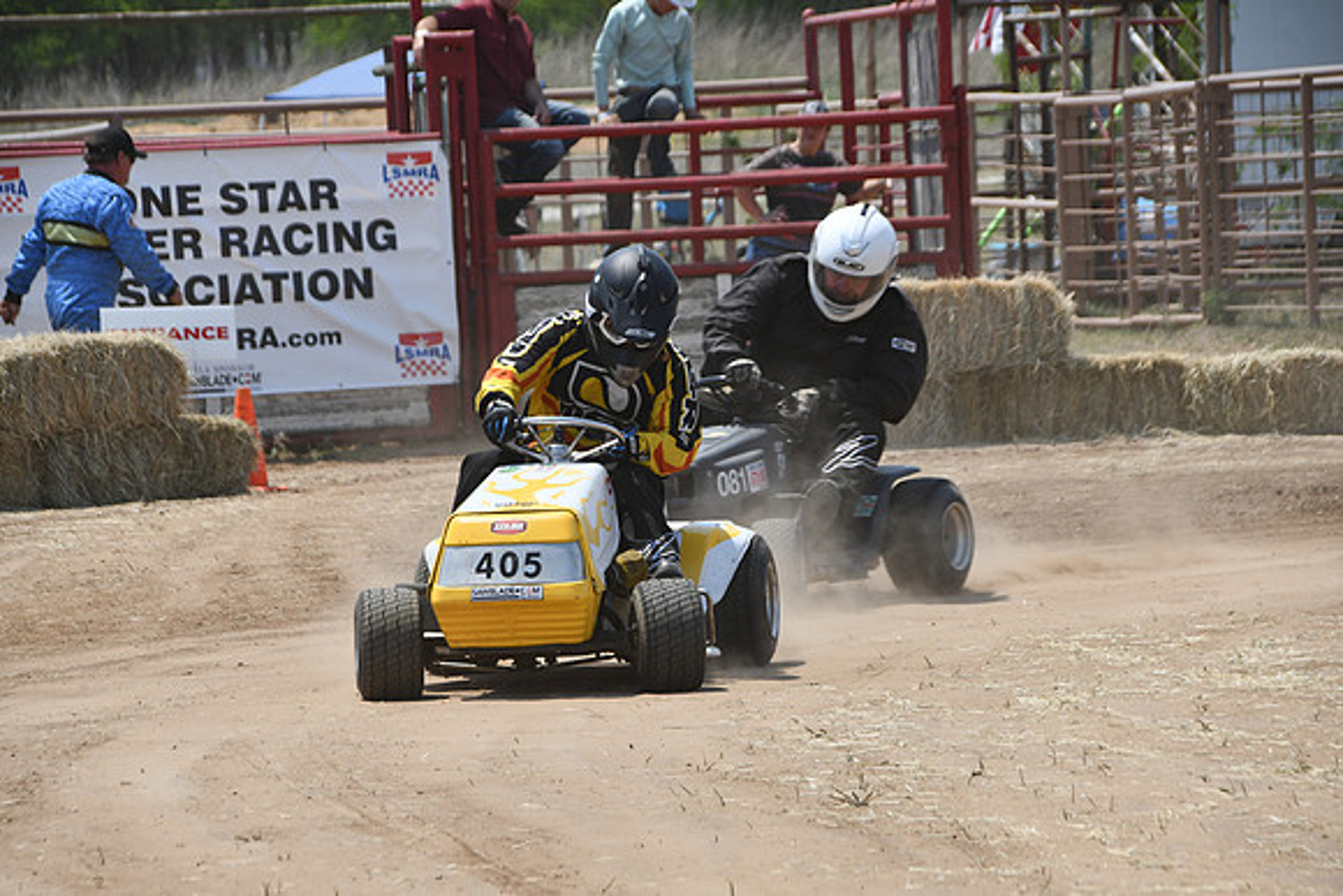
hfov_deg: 7.4
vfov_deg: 5.0
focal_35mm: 277
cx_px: 672
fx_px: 10336
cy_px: 448
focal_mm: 185
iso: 125
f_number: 8
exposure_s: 1/500
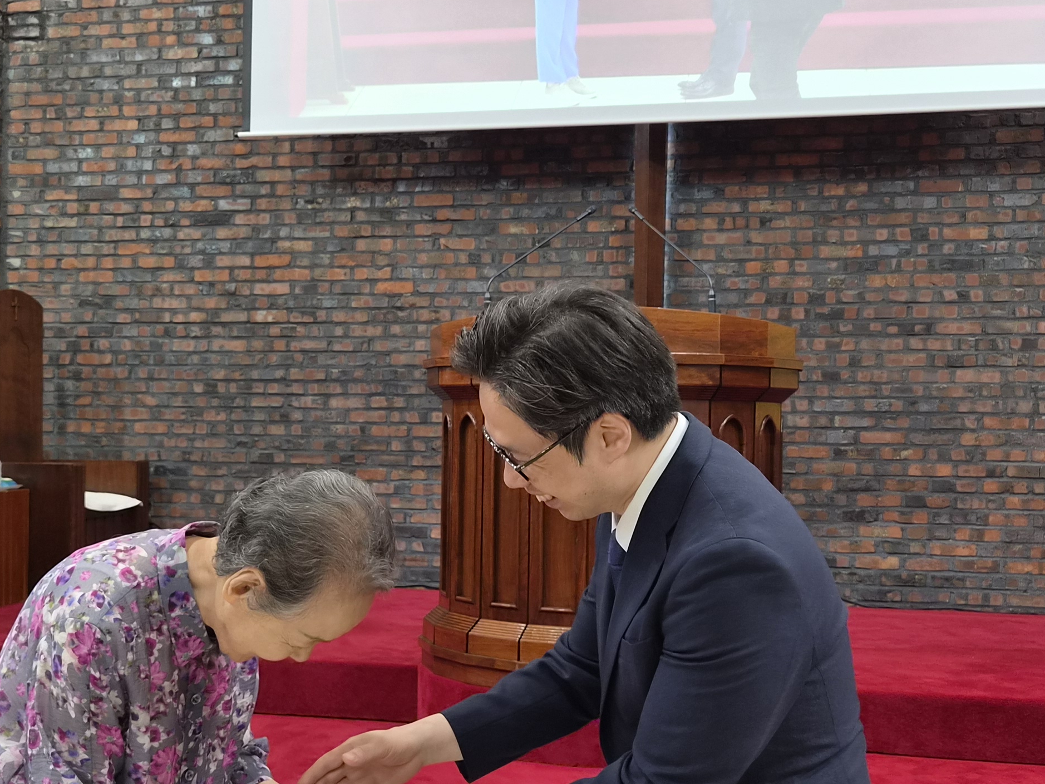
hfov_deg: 38.8
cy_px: 417
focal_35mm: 49
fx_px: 1479
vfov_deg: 29.7
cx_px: 428
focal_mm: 5.4
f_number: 1.8
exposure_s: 1/120
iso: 160
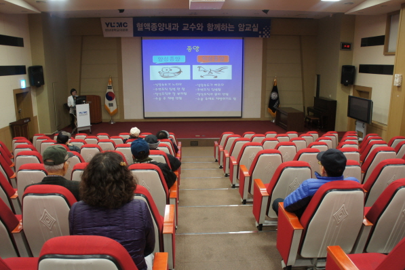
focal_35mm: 28
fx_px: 315
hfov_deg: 65.5
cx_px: 199
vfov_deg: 46.4
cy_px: 139
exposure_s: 1/25
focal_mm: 18
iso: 400
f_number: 3.5
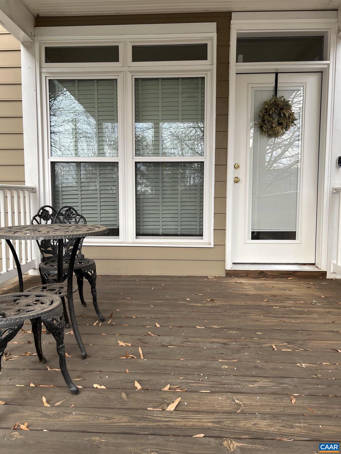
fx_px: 341
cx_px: 170
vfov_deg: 67.3
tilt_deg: -4.4
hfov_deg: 53.1
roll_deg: +0.0
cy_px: 227
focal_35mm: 26
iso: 64
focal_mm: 5.7
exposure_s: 1/121
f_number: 1.5
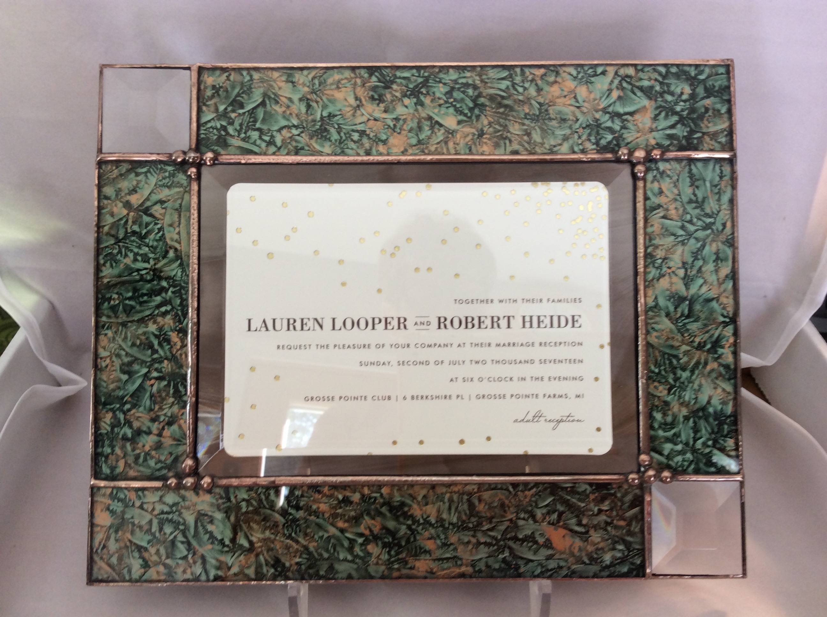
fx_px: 763
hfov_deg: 56.9
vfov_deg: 44.1
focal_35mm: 32
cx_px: 414
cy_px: 308
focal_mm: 3.3
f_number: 2.4
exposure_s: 1/24
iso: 40
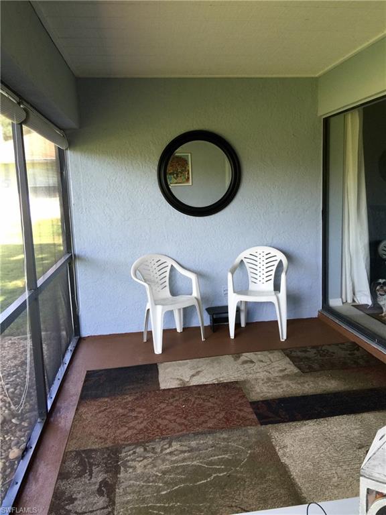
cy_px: 258
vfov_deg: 61.7
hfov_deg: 48.2
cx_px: 193
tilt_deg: -8.0
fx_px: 431
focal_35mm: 29
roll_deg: +1.6
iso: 32
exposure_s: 1/40
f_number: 2.2
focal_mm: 4.15
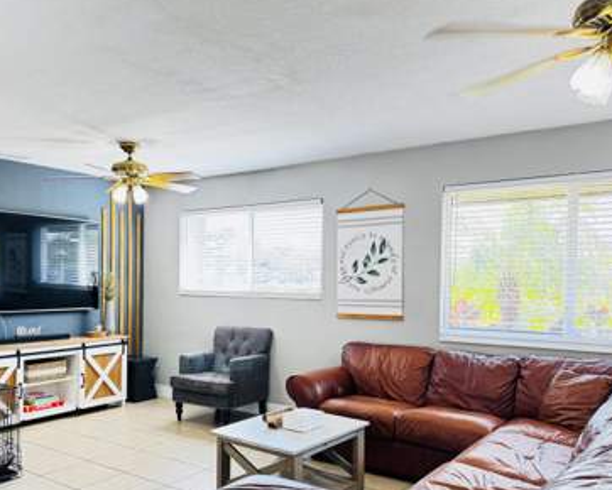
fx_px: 562
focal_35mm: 31
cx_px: 230
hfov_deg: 56.5
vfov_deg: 46.9
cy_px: 291
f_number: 1.78
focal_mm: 6.76
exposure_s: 1/60
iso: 250
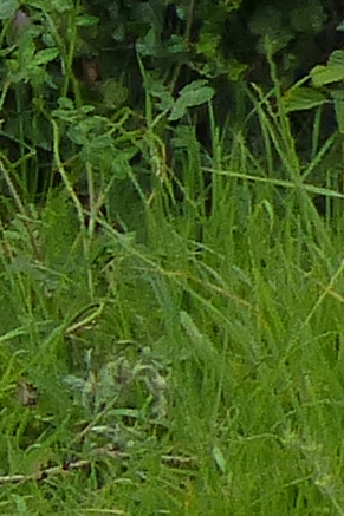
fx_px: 7373
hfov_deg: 2.5
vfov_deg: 3.9
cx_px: -1608
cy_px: -753
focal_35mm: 514
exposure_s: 1/500
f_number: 4
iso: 160
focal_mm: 9.8
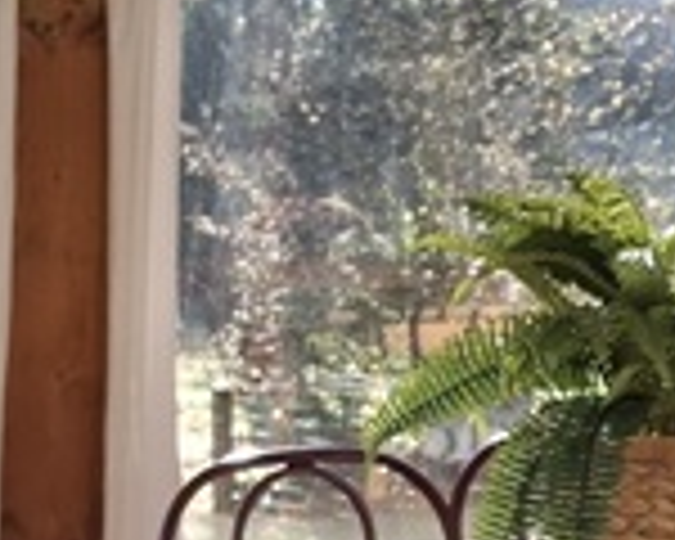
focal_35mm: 120
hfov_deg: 16.0
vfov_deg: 12.8
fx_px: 2397
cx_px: 230
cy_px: 234
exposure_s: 1/190
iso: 50
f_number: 1.8
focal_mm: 5.54
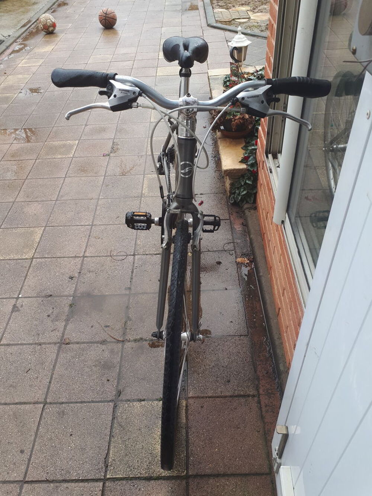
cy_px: 248
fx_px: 387
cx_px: 186
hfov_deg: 51.4
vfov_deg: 65.3
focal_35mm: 27
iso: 40
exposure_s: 1/210
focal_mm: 3.6
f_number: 1.9
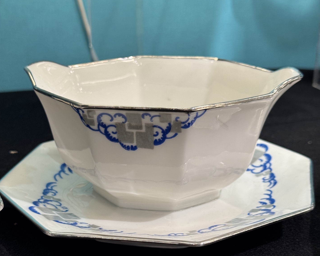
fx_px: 597
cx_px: 159
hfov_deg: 30.0
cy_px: 173
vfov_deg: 24.1
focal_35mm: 63
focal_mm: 6.76
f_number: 1.78
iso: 80
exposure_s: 1/100
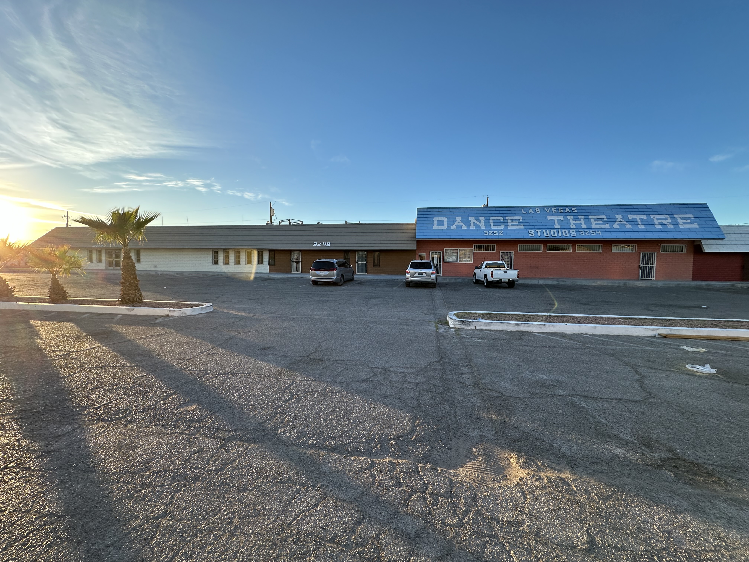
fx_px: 303
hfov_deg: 102.1
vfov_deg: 85.7
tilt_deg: -2.6
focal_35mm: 14
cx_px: 374
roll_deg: -1.6
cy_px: 281
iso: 40
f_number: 2.2
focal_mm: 2.22
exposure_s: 1/447
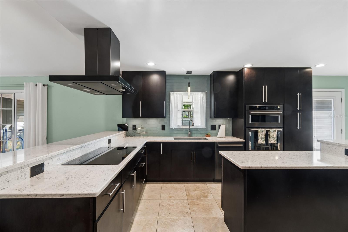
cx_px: 174
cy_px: 116
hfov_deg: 100.4
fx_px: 145
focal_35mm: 15
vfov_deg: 77.3
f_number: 7.1
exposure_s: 1/2.5
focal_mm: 10
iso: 400
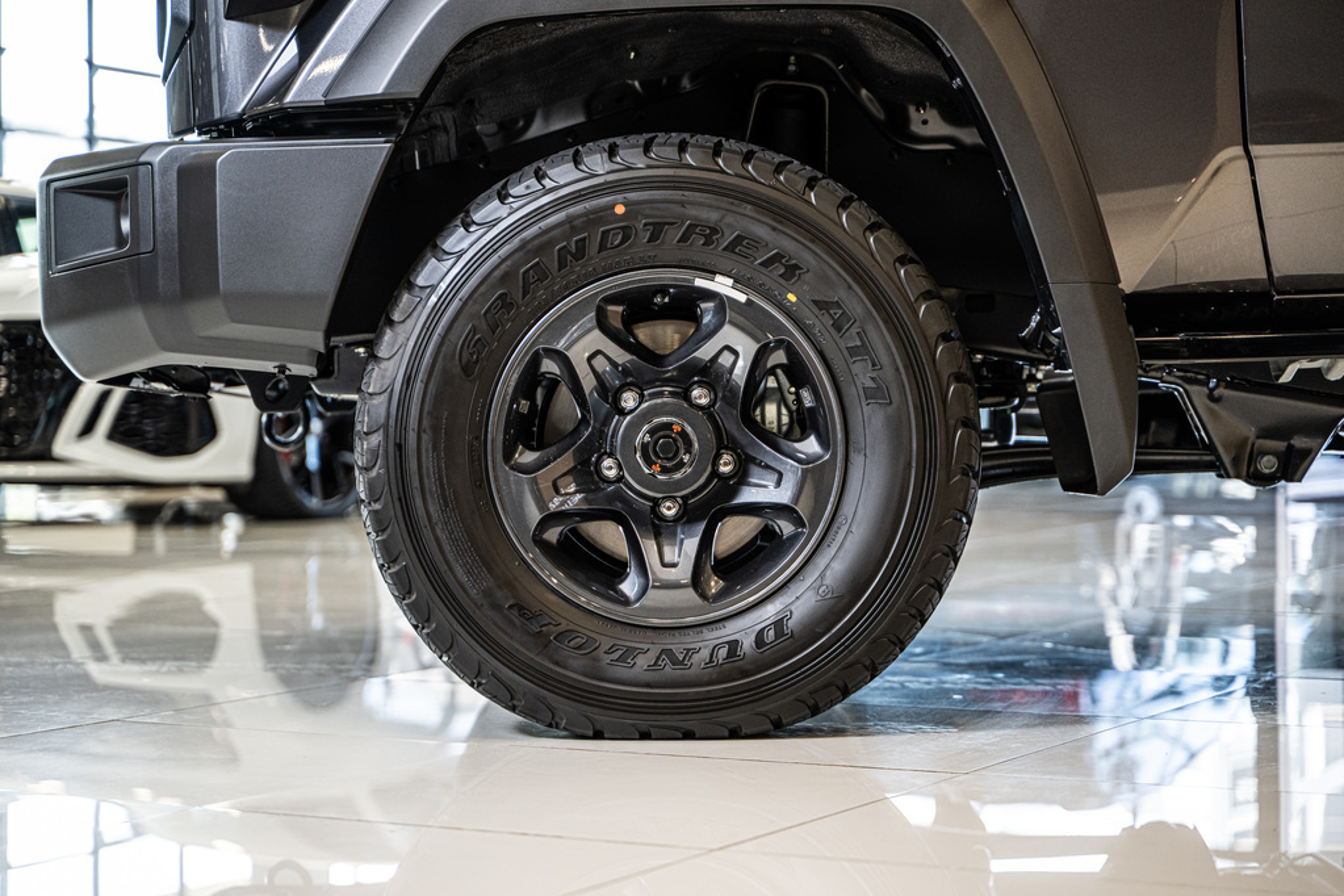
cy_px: 448
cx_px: 672
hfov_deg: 27.0
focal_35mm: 75
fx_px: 2800
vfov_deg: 18.2
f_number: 2.8
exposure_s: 1/200
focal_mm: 75
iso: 640
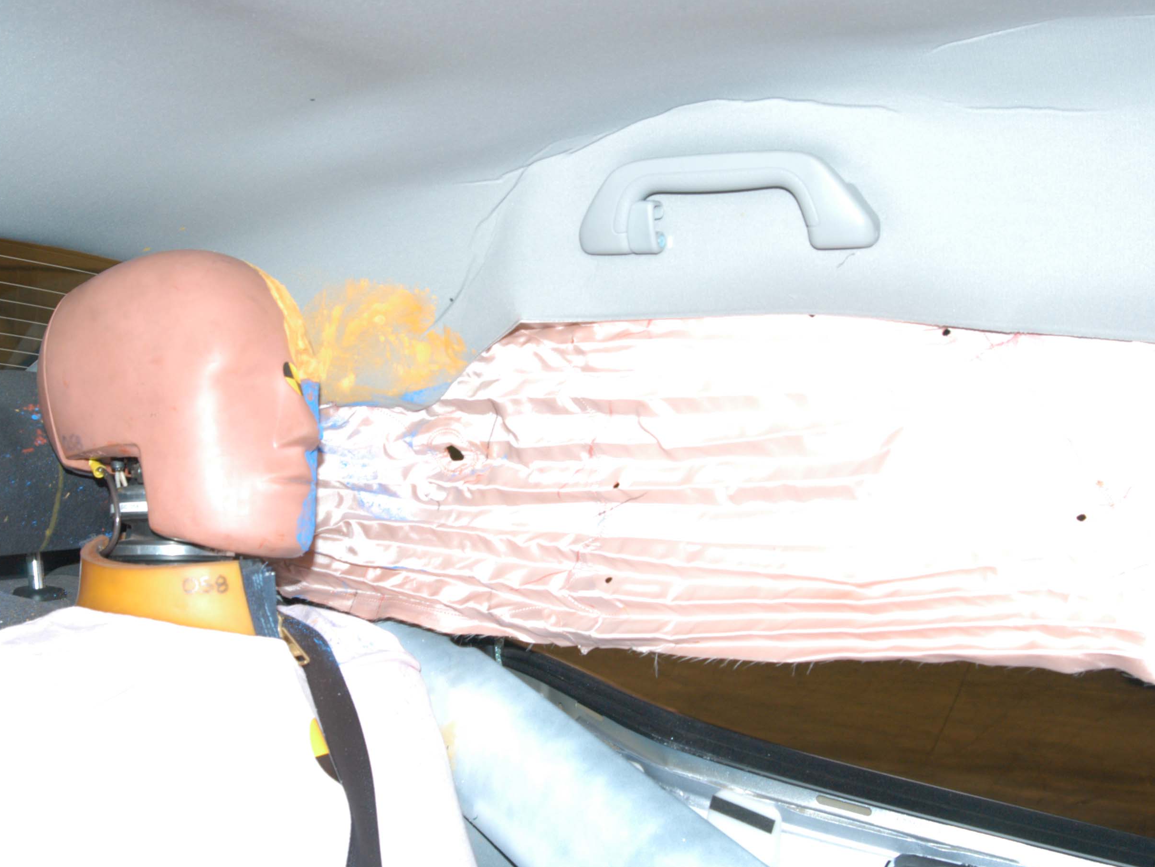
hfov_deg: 43.8
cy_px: 438
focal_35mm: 43
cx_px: 505
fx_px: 1435
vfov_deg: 33.6
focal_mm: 24
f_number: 6.3
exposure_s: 1/60
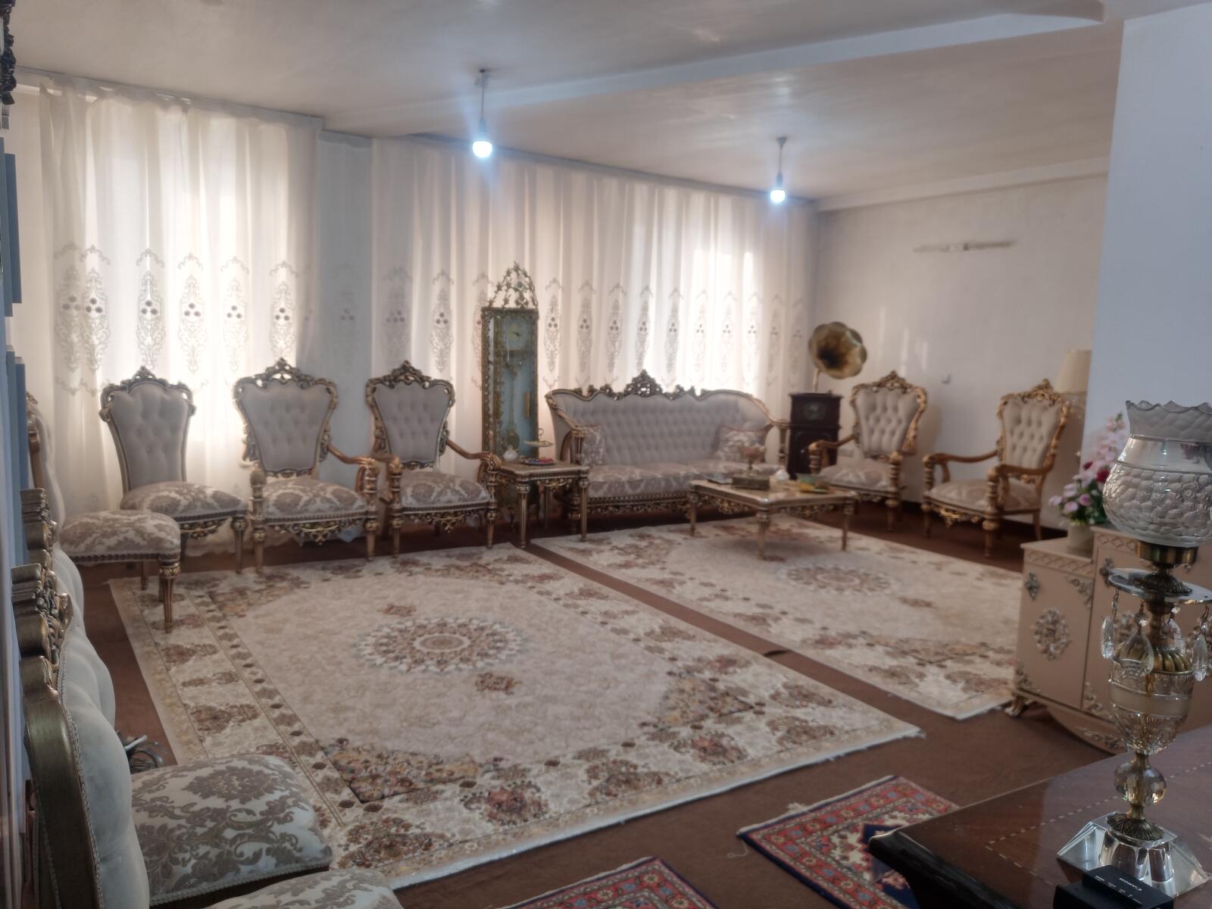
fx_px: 910
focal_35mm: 26
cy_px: 454
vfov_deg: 53.1
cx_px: 606
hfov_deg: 67.3
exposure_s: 1/50
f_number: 1.8
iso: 140
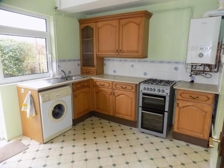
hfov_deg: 73.9
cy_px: 84
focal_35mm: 23
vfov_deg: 58.9
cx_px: 112
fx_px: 149
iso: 160
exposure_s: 1/30
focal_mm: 4
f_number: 3.1
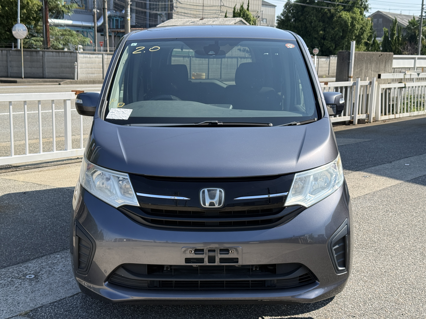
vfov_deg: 30.3
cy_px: 160
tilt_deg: -9.7
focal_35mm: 48
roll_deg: -1.5
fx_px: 591
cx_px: 213
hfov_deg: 39.7
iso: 80
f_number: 1.78
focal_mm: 6.76
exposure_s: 1/2342
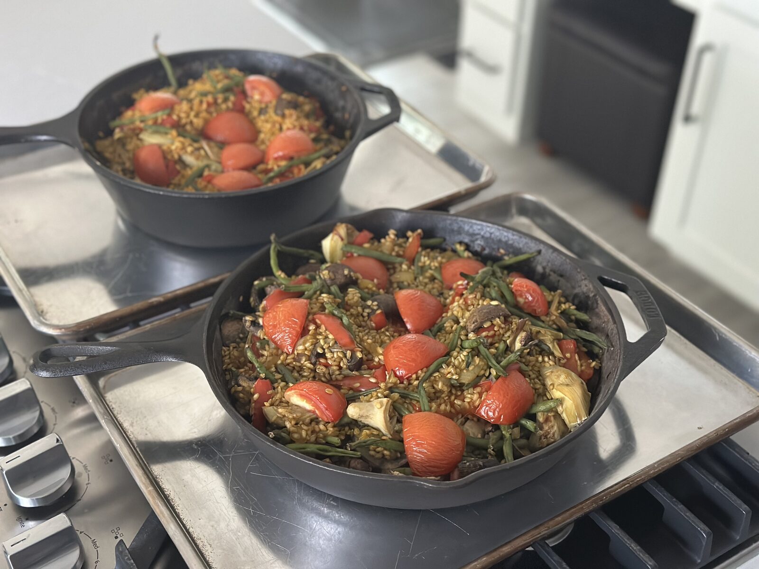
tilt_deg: -37.7
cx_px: 380
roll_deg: -1.4
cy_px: 284
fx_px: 1052
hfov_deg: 39.7
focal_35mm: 48
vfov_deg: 30.3
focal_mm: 6.86
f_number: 1.78
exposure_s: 1/30
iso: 640
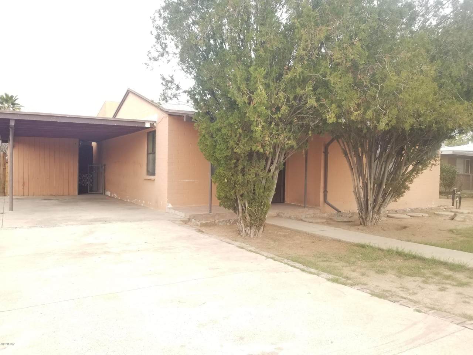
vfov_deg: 53.1
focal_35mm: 26
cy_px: 178
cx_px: 236
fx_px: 355
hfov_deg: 67.3
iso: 50
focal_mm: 4.3
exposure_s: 1/368
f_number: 1.7
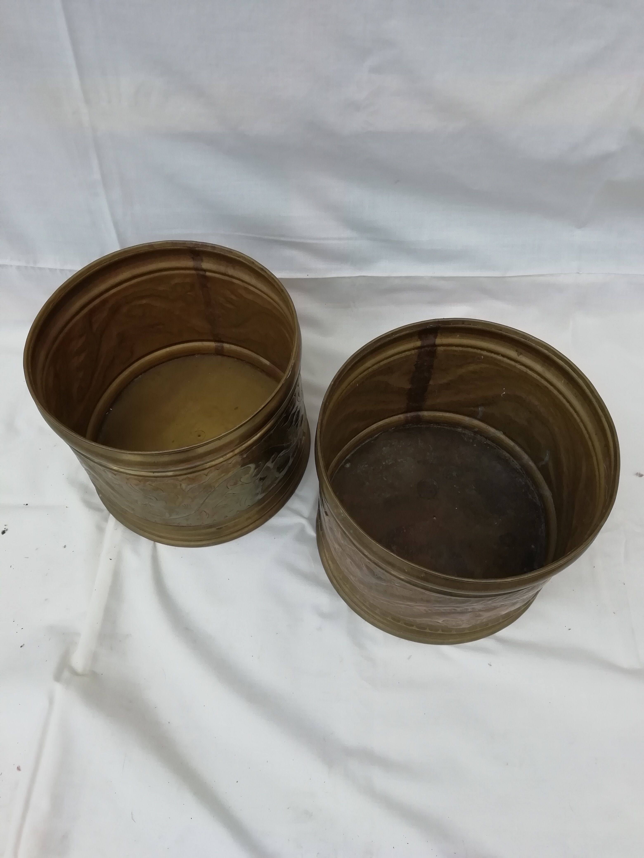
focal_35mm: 26
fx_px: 645
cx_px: 322
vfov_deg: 67.3
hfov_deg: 53.1
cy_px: 429
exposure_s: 1/631
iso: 50
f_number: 2.2
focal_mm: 3.46
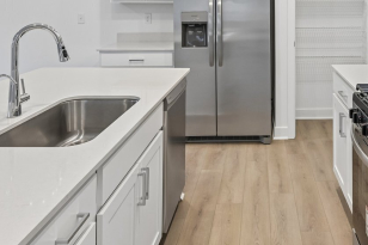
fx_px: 398
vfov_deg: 31.5
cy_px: -2
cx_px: 274
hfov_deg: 47.8
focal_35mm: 39
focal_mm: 16
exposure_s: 1/15
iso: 250
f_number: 8
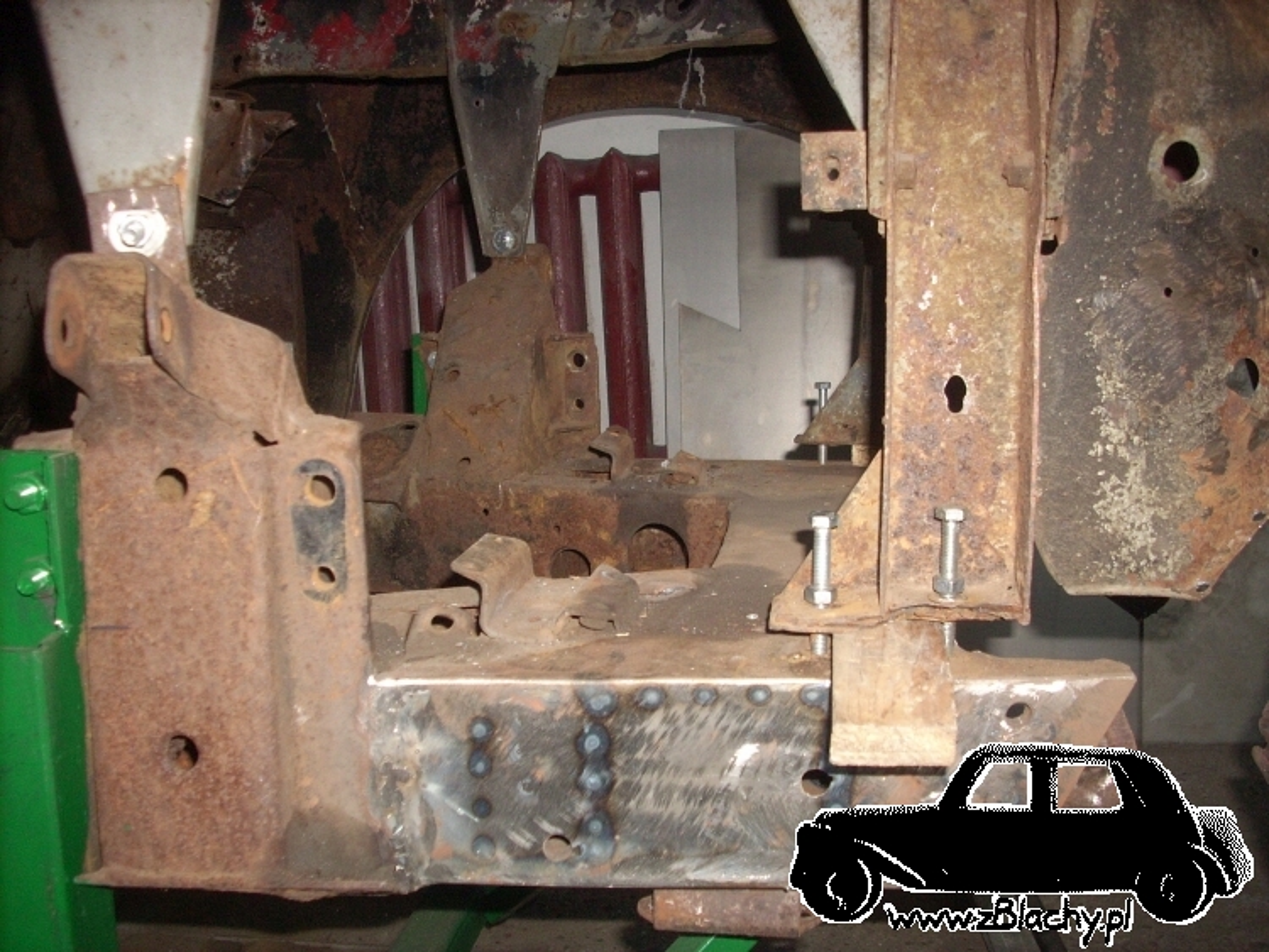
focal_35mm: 37
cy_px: 476
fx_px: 1357
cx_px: 634
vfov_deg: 38.7
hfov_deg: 50.1
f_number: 2.8
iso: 200
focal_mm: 6.2
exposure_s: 1/60
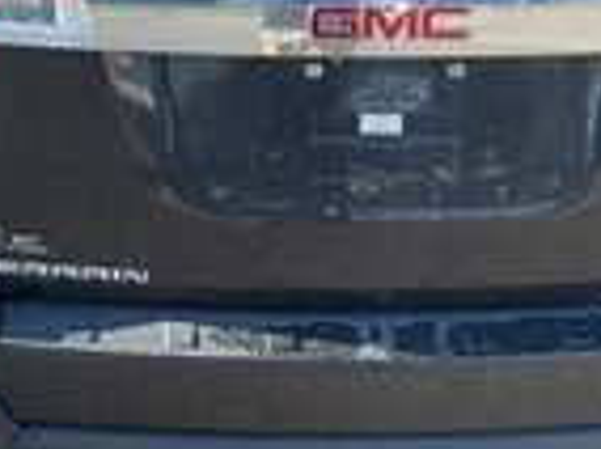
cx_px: 317
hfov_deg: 24.8
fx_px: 1369
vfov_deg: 18.6
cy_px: 178
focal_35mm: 79
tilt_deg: -26.2
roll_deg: +0.1
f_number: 1.8
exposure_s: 1/300
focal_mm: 3
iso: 25
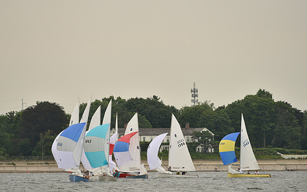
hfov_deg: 4.2
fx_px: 4149
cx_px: 145
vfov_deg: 2.6
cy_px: 102
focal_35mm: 496
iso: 320
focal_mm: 400
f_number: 5
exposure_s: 1/1250
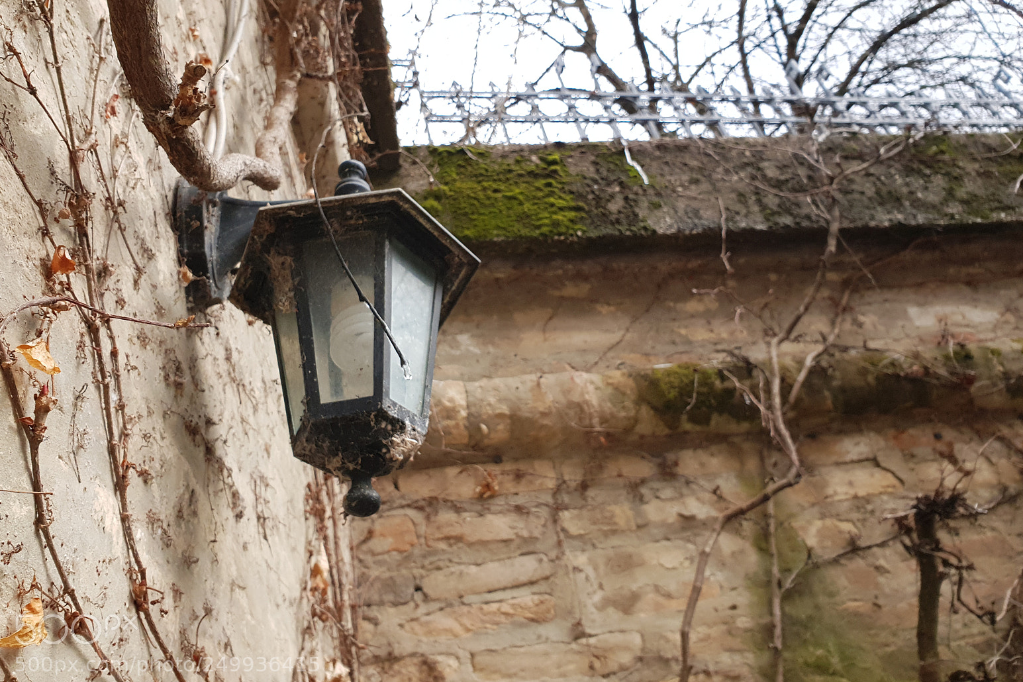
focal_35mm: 28
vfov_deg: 46.4
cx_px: 503
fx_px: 796
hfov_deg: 65.5
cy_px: 319
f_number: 2.4
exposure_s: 1/1000
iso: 160
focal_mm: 4.3
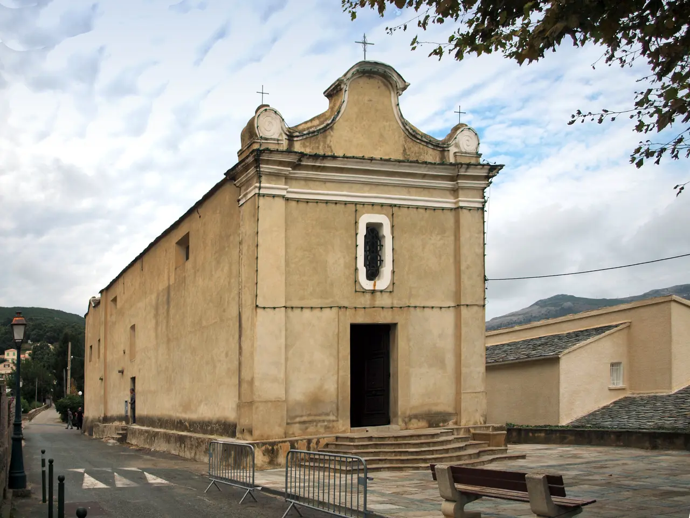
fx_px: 558
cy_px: 259
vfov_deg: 49.7
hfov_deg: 63.4
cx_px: 345
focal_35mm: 28
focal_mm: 14
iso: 200
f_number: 3.5
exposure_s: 1/2500
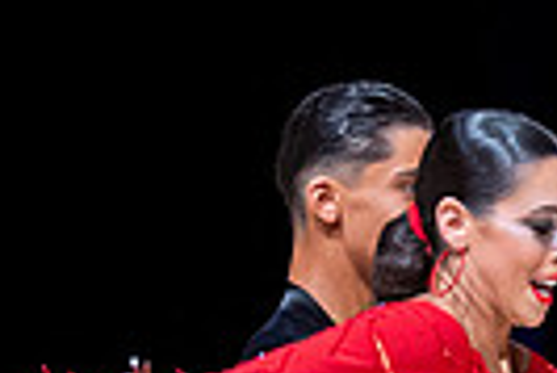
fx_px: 4058
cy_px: 680
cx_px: 514
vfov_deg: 5.2
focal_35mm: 262
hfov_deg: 7.8
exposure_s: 1/400
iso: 3200
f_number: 3.2
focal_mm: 52
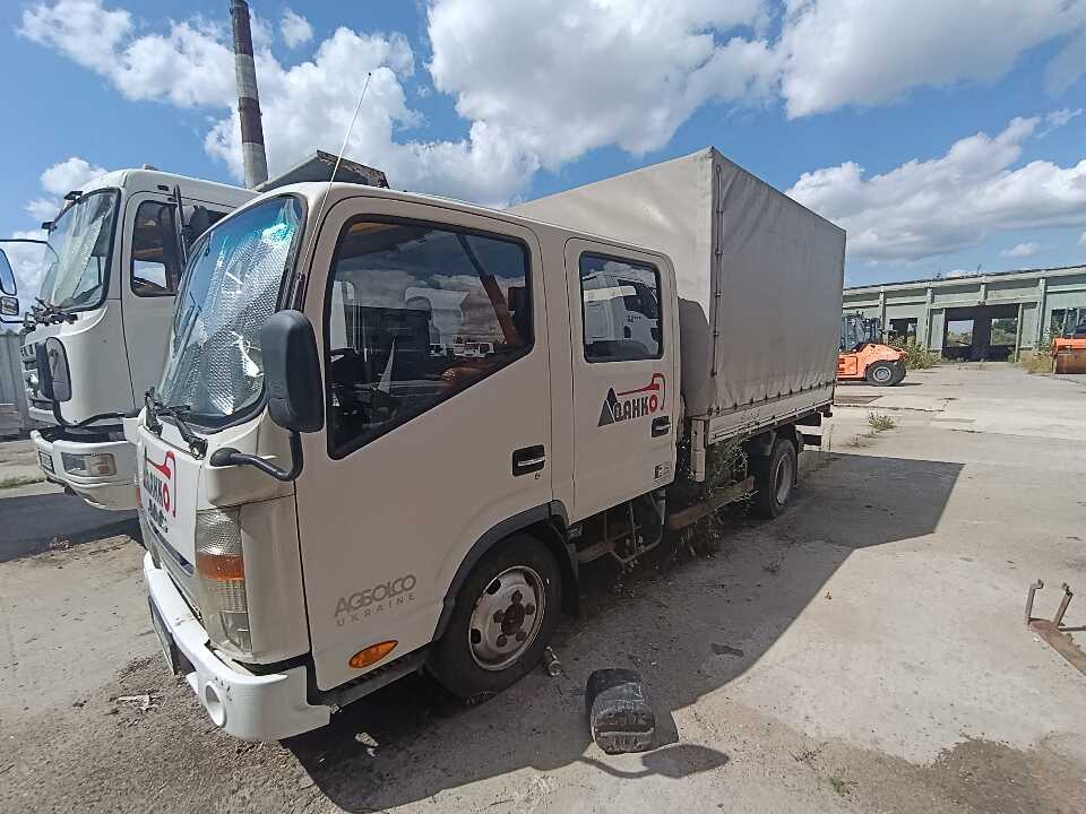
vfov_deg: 78.1
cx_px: 543
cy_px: 407
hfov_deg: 94.5
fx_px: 502
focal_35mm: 16
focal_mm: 1.65
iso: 50
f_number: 2.2
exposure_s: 1/1326
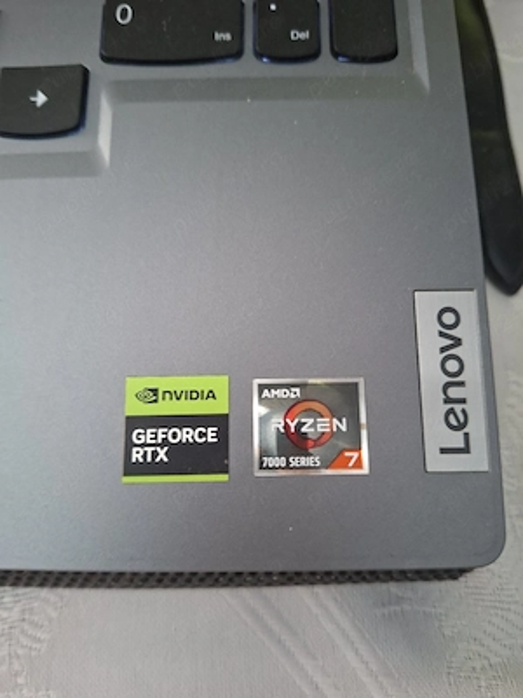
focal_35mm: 23
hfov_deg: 58.9
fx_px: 463
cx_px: 262
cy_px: 349
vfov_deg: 73.9
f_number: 1.8
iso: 250
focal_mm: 5.54
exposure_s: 1/40
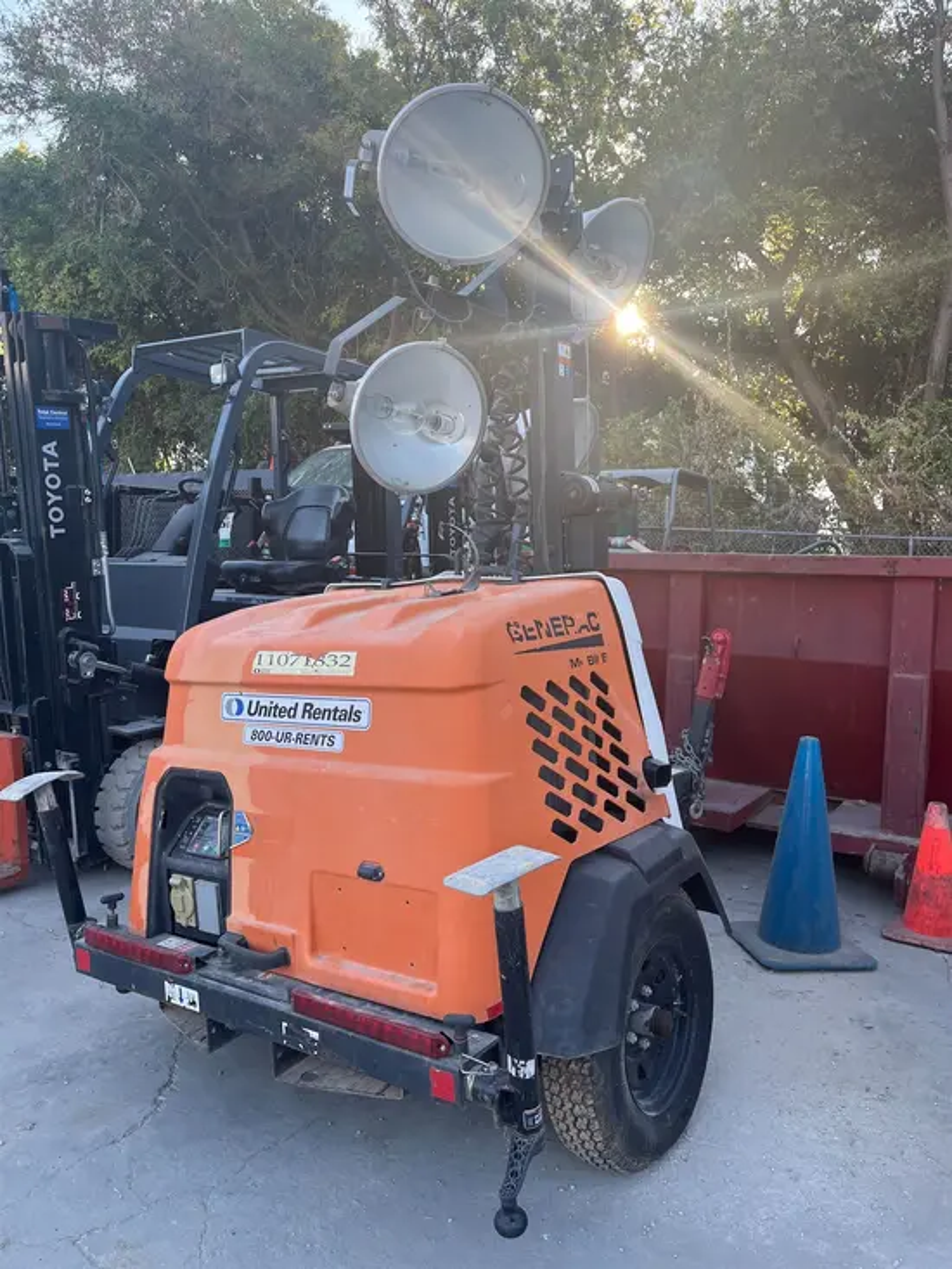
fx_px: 953
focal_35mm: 26
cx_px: 476
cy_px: 634
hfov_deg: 53.1
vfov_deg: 67.3
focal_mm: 5.1
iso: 50
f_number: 1.6
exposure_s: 1/375
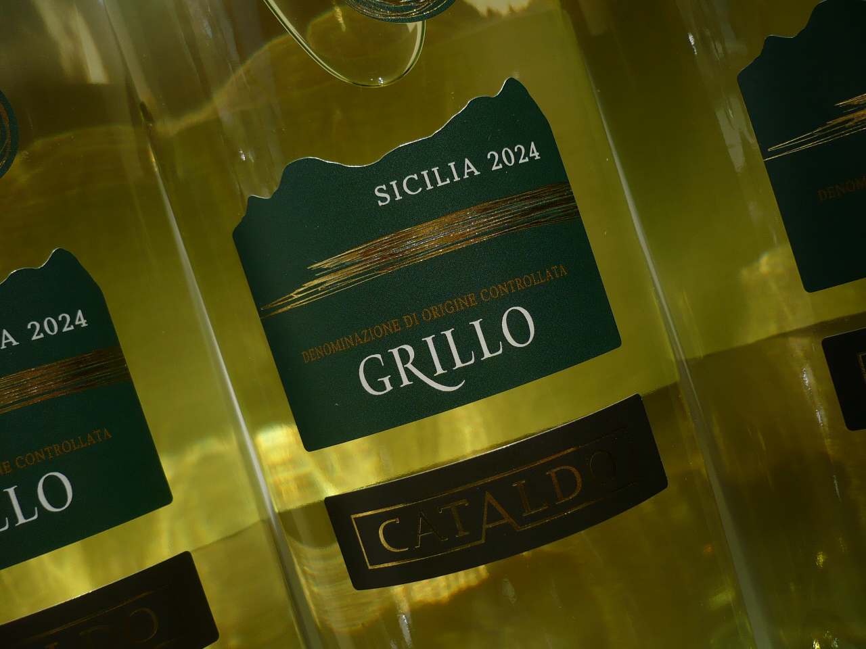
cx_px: 433
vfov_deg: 40.7
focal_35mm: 35
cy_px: 324
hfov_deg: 52.6
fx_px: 876
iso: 100
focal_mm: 5.8
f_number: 2.8
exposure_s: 1/800
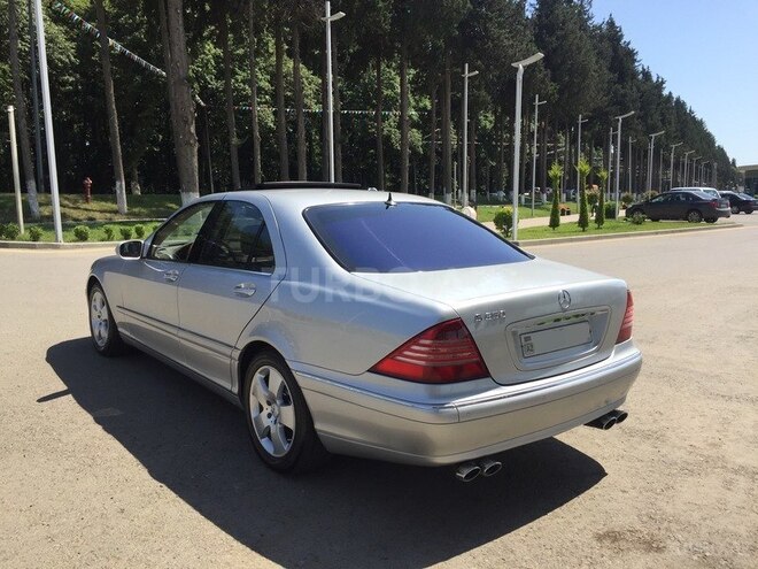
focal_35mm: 29
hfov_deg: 61.7
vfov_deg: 48.2
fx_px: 635
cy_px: 284
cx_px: 379
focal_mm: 4.15
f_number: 2.2
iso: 32
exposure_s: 1/1522
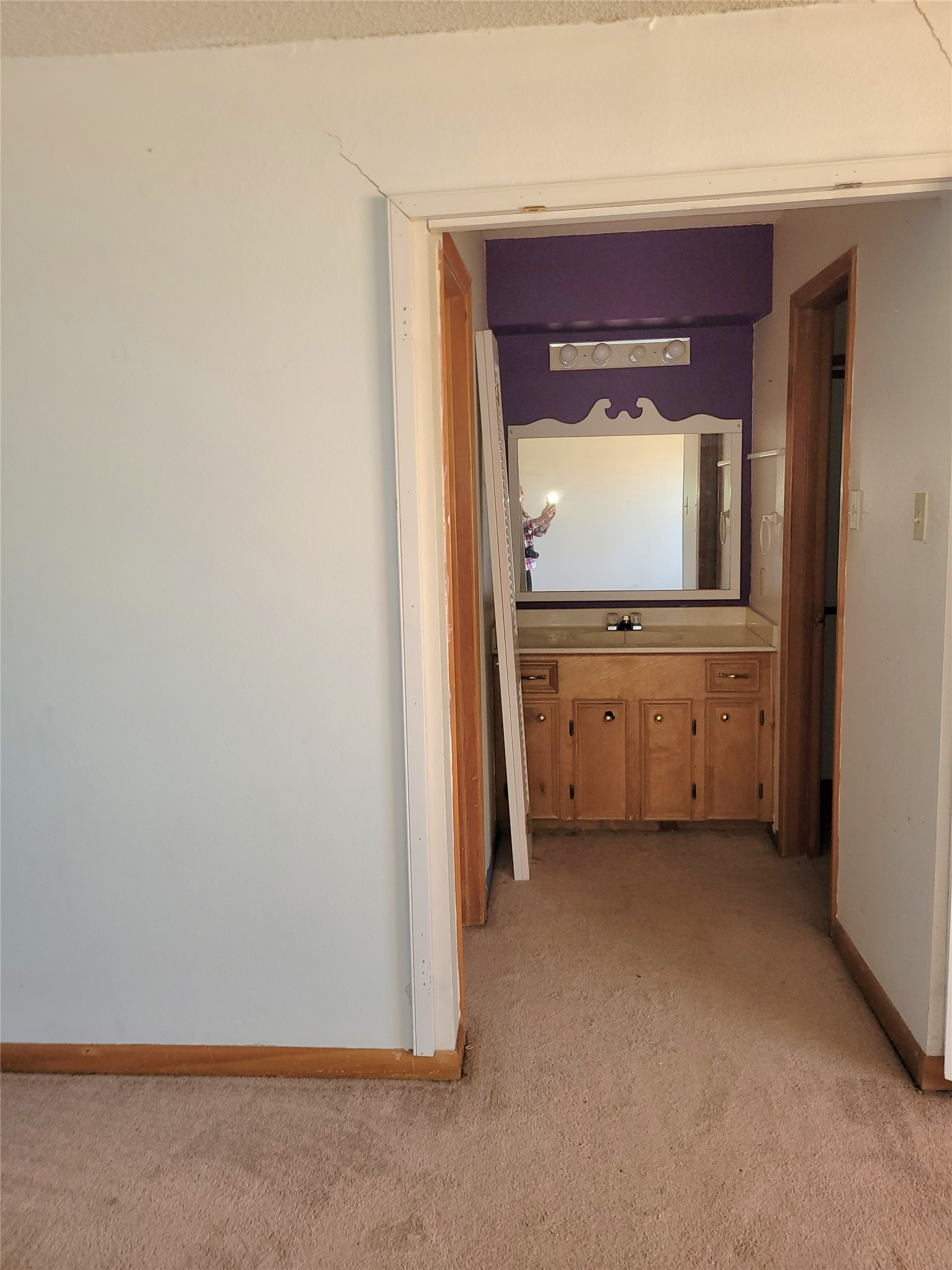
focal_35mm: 26
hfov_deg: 53.1
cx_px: 476
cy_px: 635
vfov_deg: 67.3
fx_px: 953
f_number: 1.8
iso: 100
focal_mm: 5.4
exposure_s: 1/40
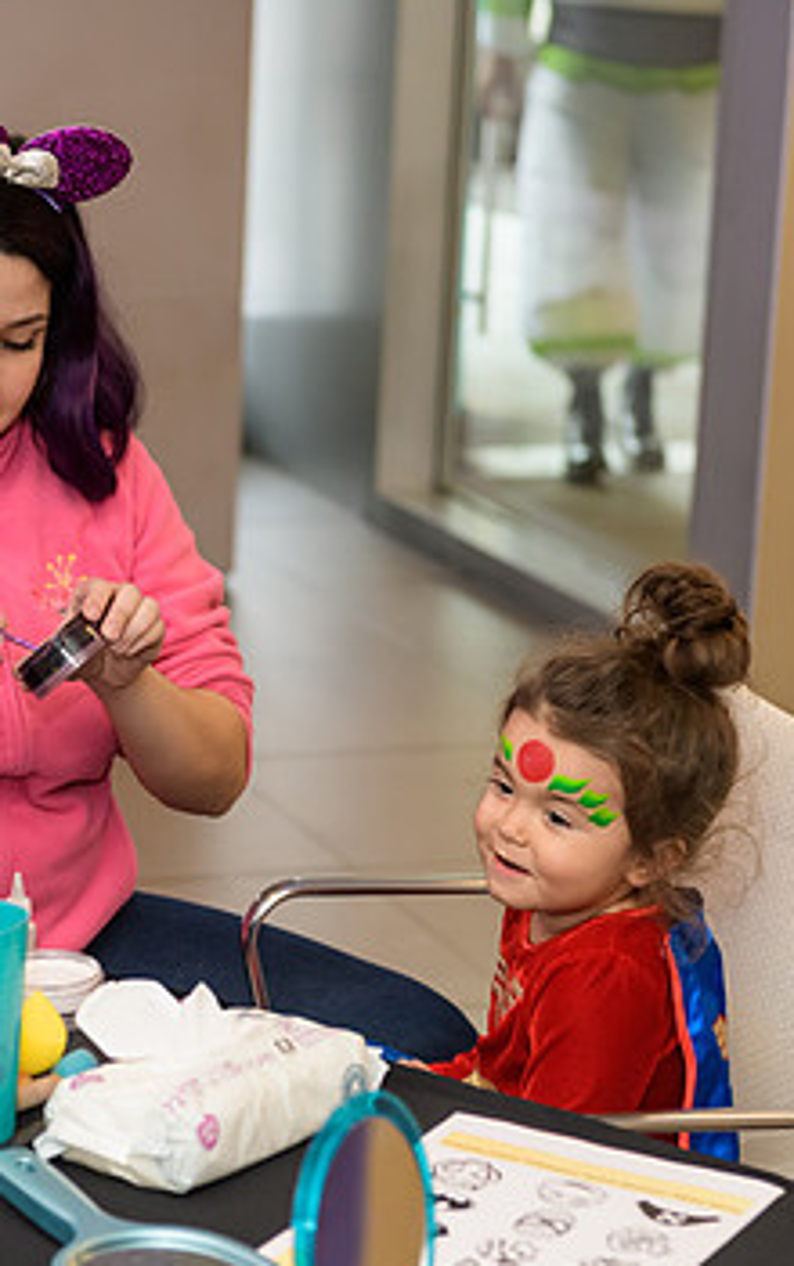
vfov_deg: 20.6
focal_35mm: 101
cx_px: 152
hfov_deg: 12.9
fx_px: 3490
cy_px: 622
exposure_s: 1/125
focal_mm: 60
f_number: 3.2
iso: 1000
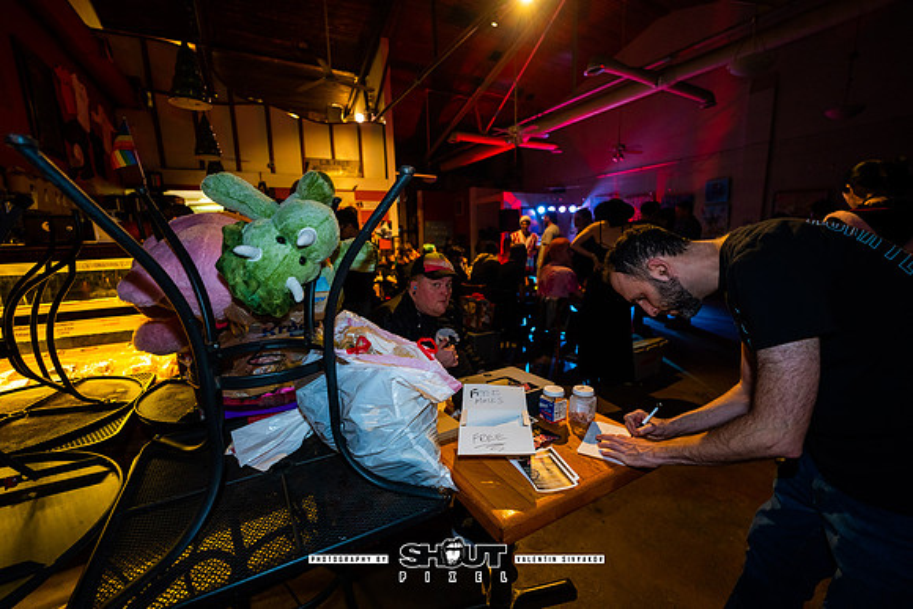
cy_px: 304
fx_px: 355
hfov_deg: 104.2
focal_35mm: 14
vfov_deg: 81.2
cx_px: 456
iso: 1250
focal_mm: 14
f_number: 2.8
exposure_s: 1/50
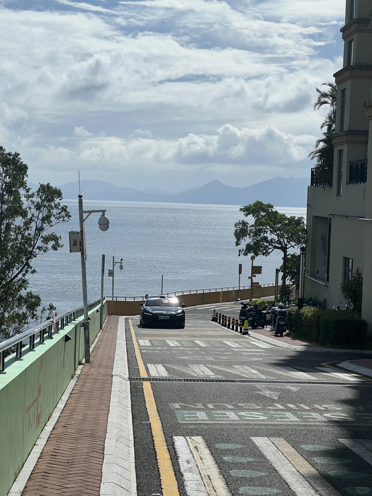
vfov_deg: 25.3
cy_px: 248
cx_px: 186
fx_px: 1103
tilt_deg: -2.4
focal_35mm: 77
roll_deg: -2.2
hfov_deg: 19.1
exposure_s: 1/2732
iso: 25
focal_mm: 9
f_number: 2.8
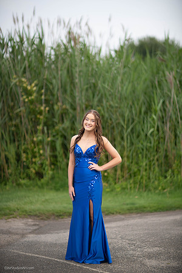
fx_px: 645
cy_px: 136
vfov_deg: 23.9
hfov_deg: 16.1
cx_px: 91
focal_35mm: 85
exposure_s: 1/1600
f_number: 1.3
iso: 100
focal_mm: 85
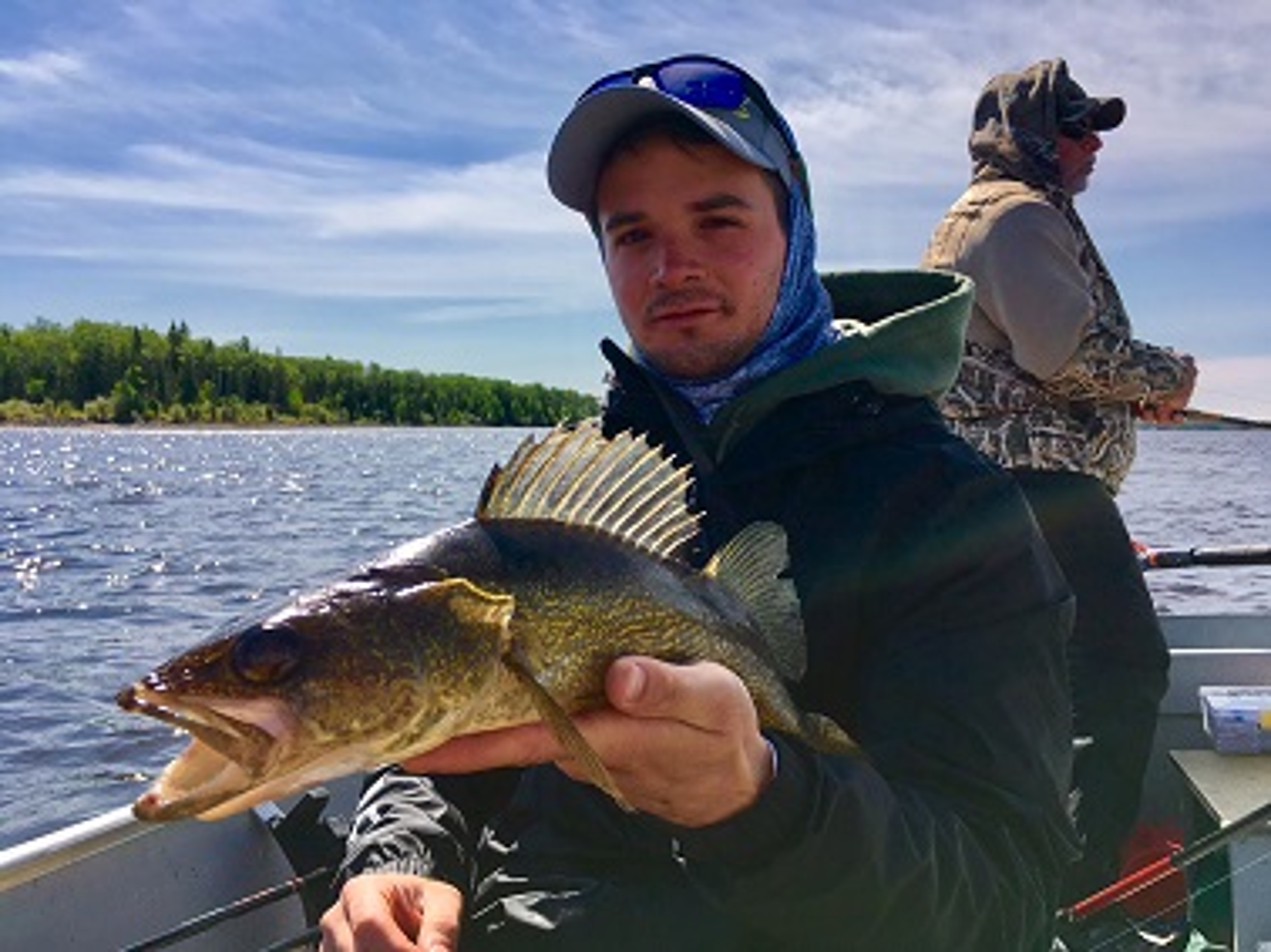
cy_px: 476
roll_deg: -0.7
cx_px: 636
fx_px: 1064
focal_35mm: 29
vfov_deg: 48.2
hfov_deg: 61.7
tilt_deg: -2.4
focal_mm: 4.15
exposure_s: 1/1923
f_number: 2.2
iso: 25
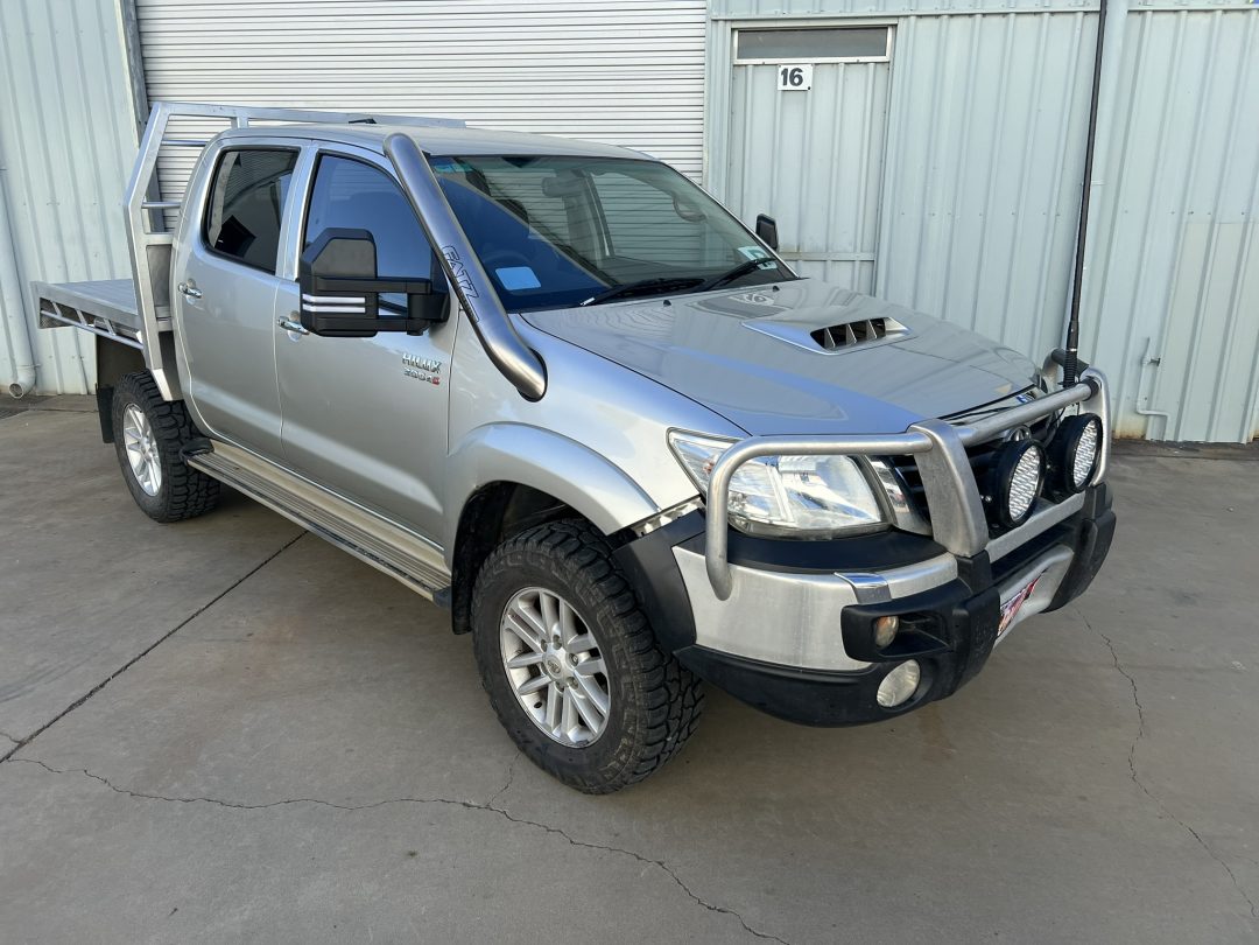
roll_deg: +0.4
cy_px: 472
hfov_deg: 67.3
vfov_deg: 53.1
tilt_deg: -14.9
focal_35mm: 26
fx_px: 946
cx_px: 630
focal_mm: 5.7
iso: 50
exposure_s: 1/1901
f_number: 1.5
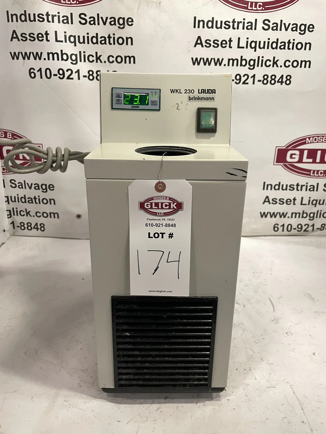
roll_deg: -1.9
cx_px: 163
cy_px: 217
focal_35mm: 26
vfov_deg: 67.3
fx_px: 326
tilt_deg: -20.6
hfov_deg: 53.1
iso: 125
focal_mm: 4.2
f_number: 1.6
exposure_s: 1/60
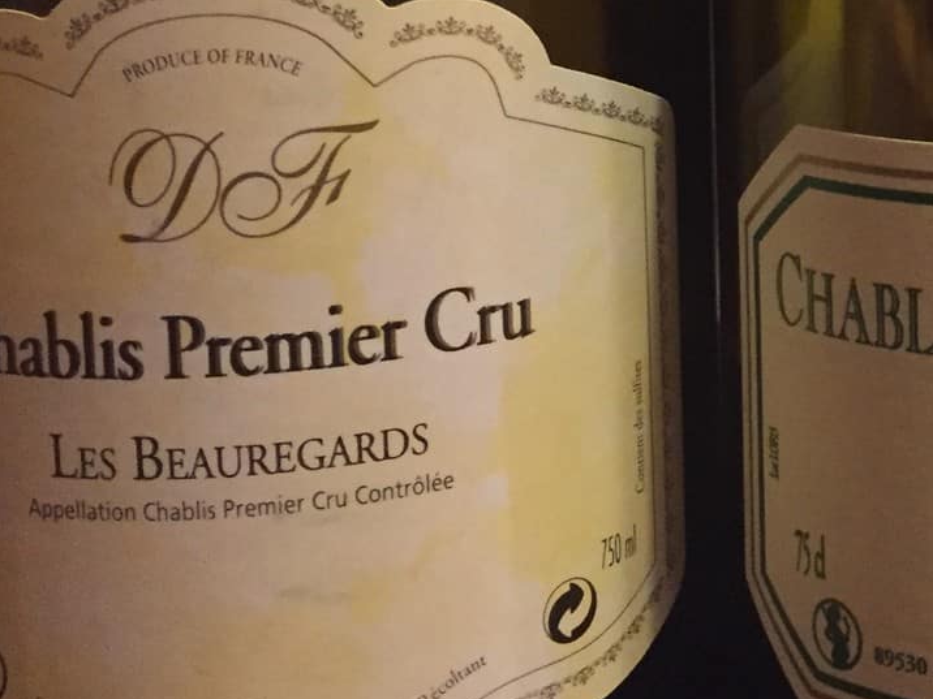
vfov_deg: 17.6
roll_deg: -0.6
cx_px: 1071
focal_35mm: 81
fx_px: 2183
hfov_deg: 22.5
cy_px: -66
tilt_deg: -7.5
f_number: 2.2
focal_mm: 4.15
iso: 400
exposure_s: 1/17
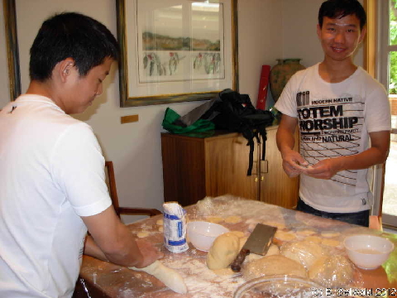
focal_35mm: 38
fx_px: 436
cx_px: 198
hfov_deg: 49.0
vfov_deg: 37.7
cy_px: 149
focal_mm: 6.3
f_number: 2.9
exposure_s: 1/22.6
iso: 79
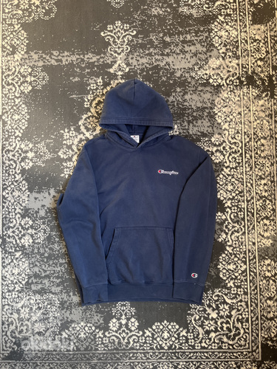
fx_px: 277
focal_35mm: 26
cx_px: 138
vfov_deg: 67.3
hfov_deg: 53.1
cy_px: 184
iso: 125
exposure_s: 1/81
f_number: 1.6
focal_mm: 5.1
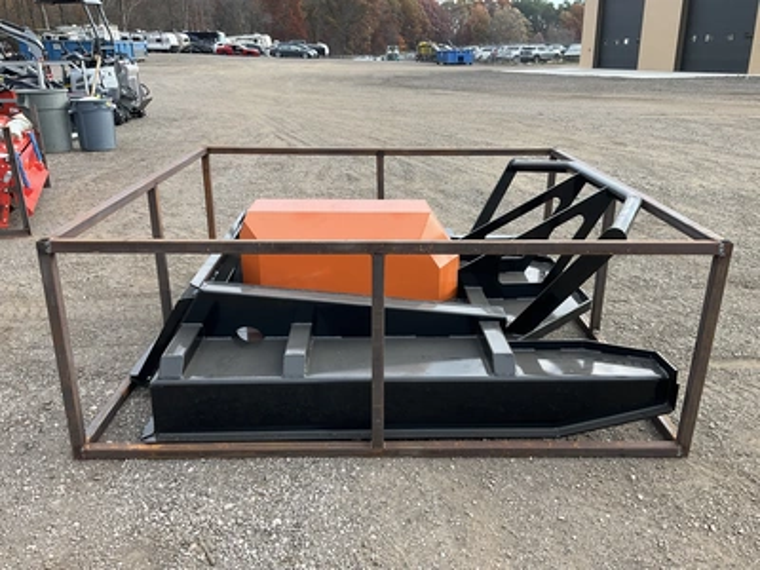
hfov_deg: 61.7
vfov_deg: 48.2
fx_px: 637
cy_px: 285
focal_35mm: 29
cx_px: 380
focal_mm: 3
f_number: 1.8
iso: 25
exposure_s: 1/327
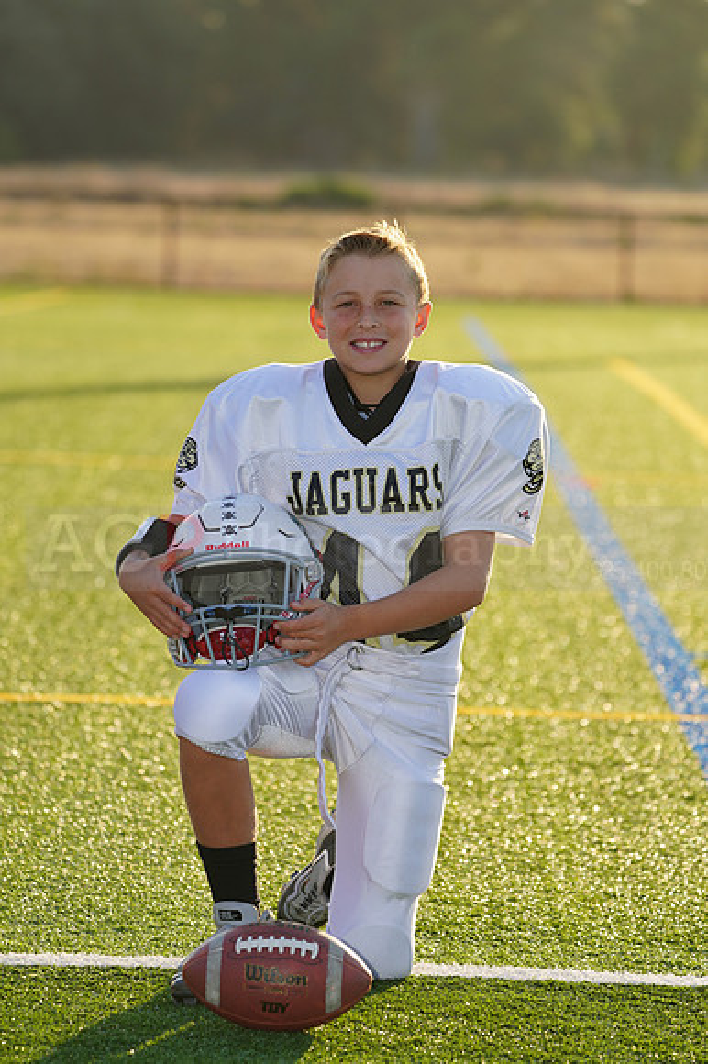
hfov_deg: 6.9
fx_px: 5907
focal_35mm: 200
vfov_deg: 10.3
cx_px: 354
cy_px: 532
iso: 100
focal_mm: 200
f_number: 5.6
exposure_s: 1/250
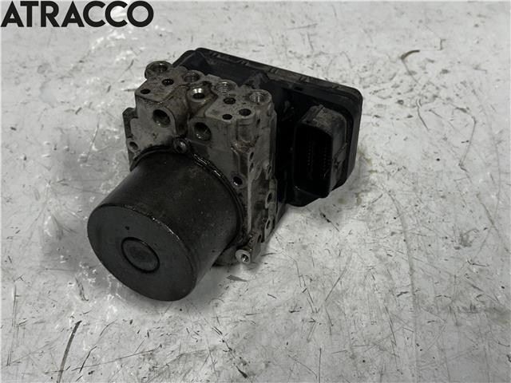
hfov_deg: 39.7
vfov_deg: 30.3
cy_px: 192
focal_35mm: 48
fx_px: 709
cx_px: 256
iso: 80
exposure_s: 1/50
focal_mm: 6.86
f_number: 1.78
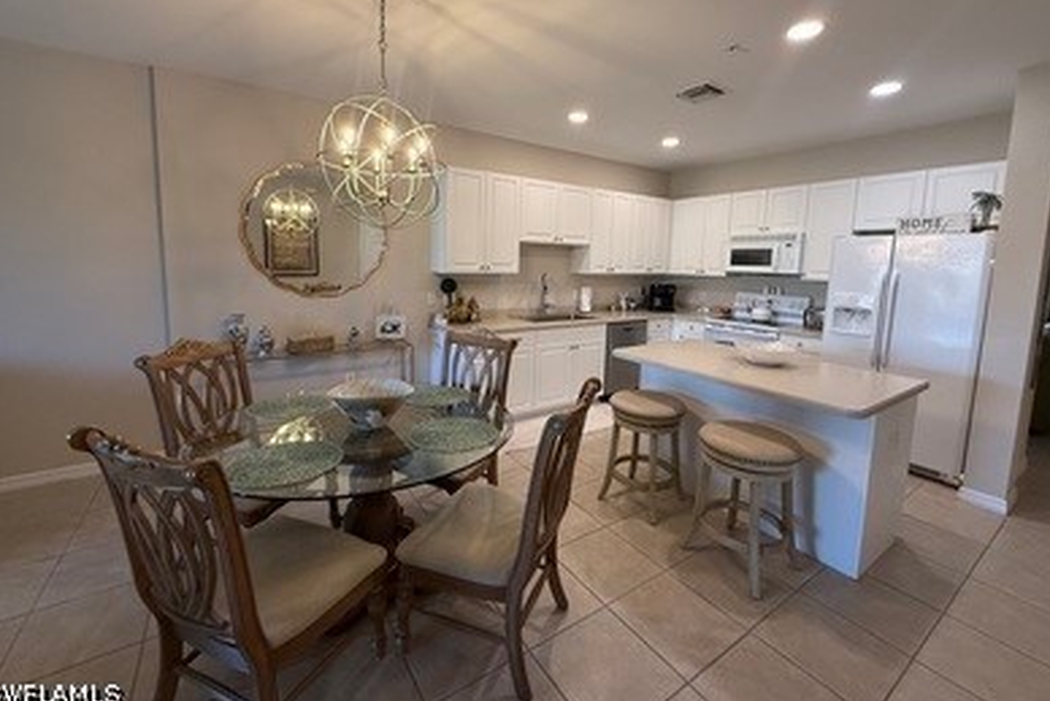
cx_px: 520
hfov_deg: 100.4
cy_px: 309
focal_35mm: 15
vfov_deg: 77.1
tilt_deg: -5.1
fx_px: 438
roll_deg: -1.4
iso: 320
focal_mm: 2.22
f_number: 2.2
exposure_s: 1/120
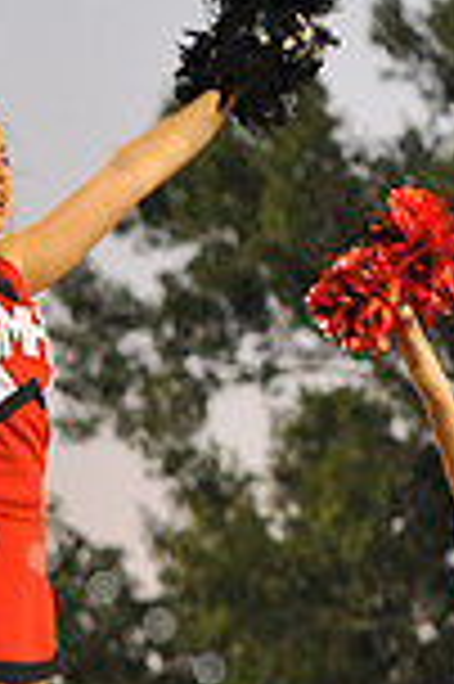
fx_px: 9745
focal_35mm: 514
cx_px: -162
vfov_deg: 4.0
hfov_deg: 2.7
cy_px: 1040
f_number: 6.3
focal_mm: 135
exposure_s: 1/125
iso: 4000
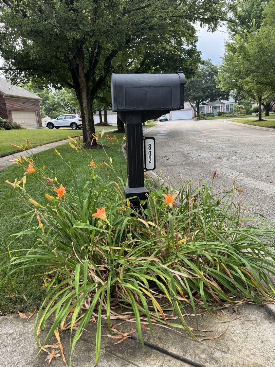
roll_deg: +4.1
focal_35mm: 24
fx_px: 254
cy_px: 184
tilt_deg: -13.3
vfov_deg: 71.6
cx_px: 138
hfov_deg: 56.8
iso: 80
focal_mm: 6.76
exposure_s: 1/358
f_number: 1.78
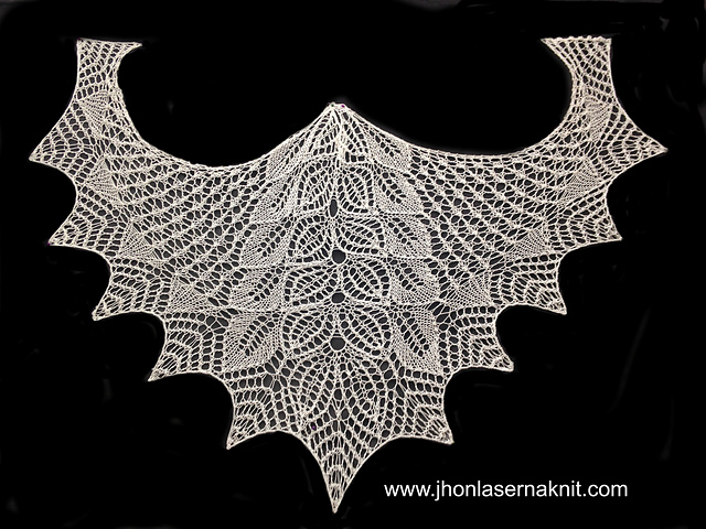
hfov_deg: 55.4
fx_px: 673
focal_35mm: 33
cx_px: 353
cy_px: 264
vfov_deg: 42.9
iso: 50
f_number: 2.4
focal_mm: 4.12
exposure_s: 1/24
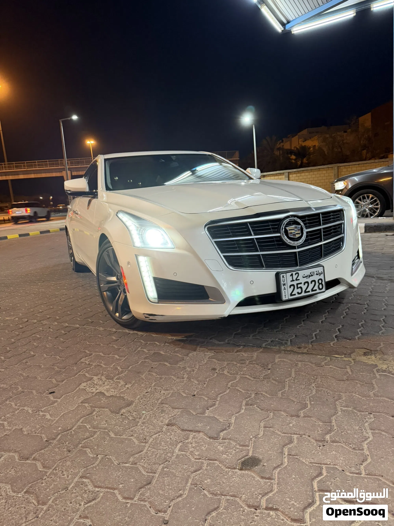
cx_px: 197
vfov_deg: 71.6
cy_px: 263
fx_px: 364
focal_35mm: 24
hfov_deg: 56.8
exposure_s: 1/50
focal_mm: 6.76
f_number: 1.78
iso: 400
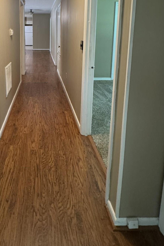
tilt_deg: -8.6
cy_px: 54
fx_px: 171
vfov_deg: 65.9
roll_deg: -0.6
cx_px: 45
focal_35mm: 25
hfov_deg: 49.6
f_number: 2.2
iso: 400
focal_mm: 2.22
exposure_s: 1/60
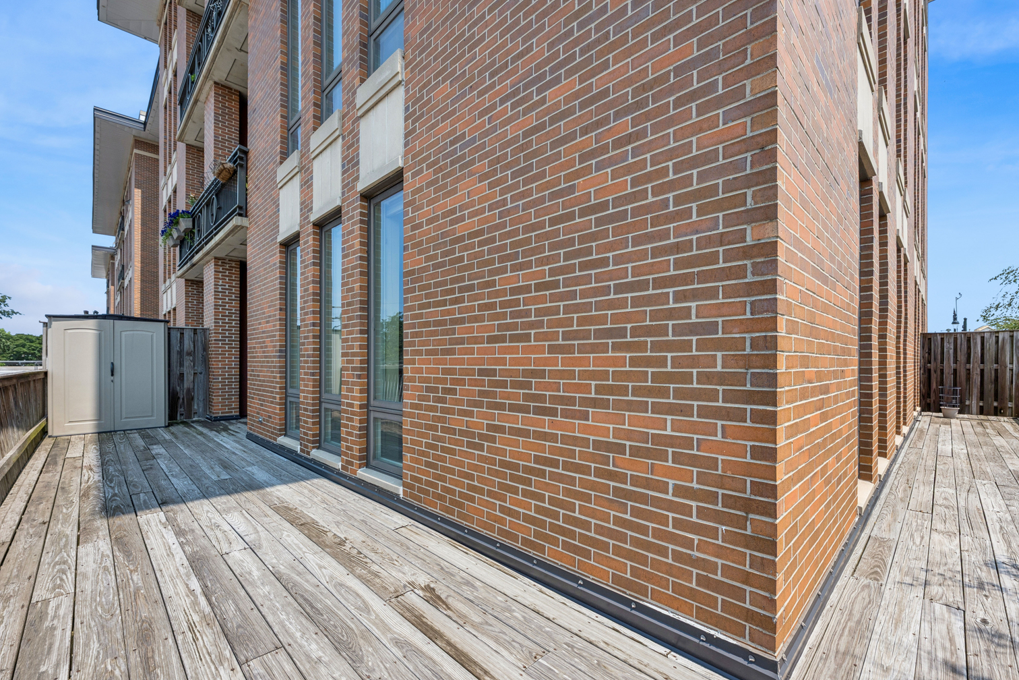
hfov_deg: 100.2
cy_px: 361
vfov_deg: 77.2
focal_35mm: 15
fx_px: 425
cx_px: 545
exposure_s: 1/250
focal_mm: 14
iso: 200
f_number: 11
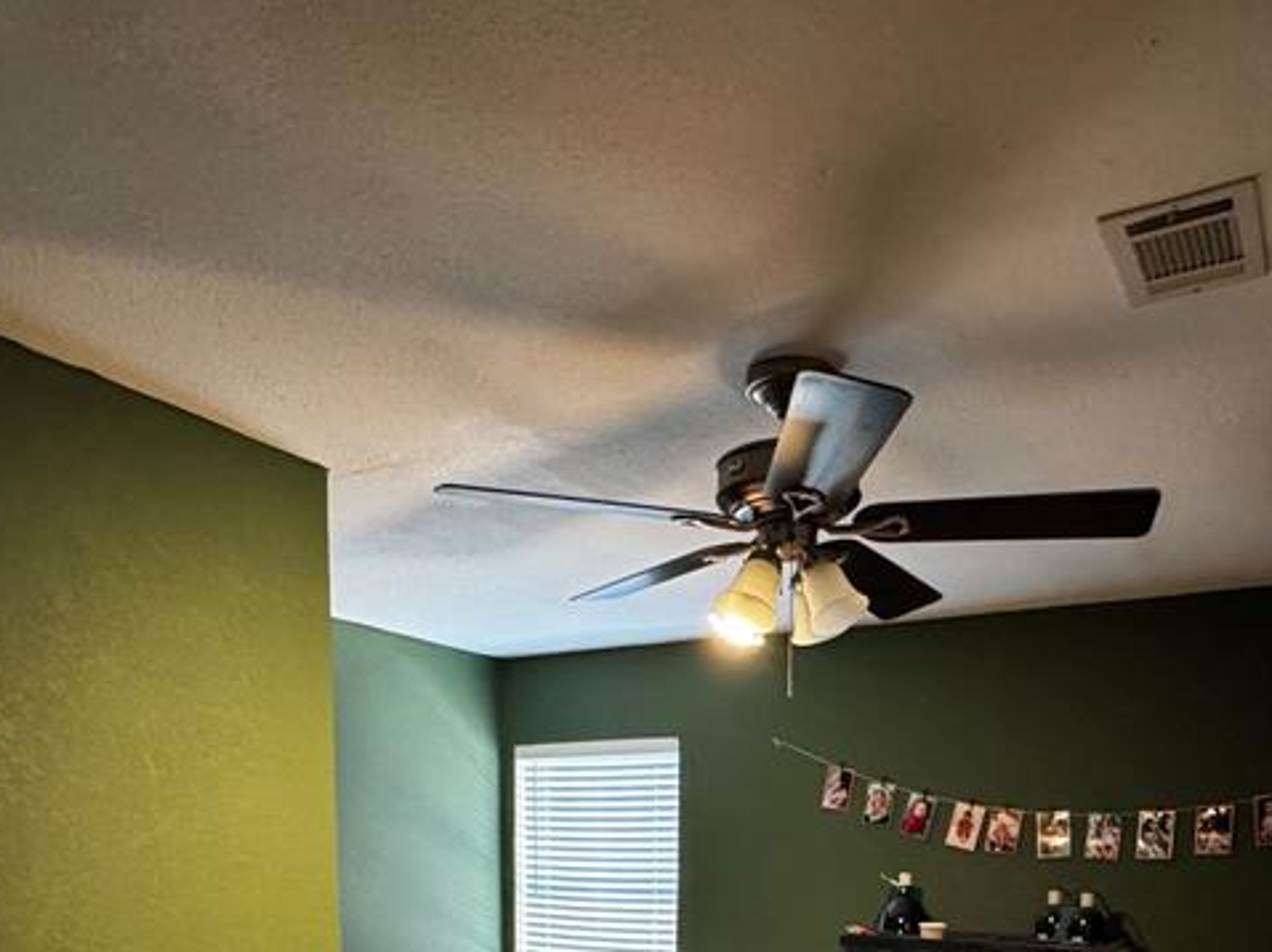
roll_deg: -0.9
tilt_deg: -7.9
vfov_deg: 39.8
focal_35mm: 30
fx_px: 1102
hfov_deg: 59.9
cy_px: 1000
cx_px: 687
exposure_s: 1/60
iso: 1000
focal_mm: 2.22
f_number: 2.2
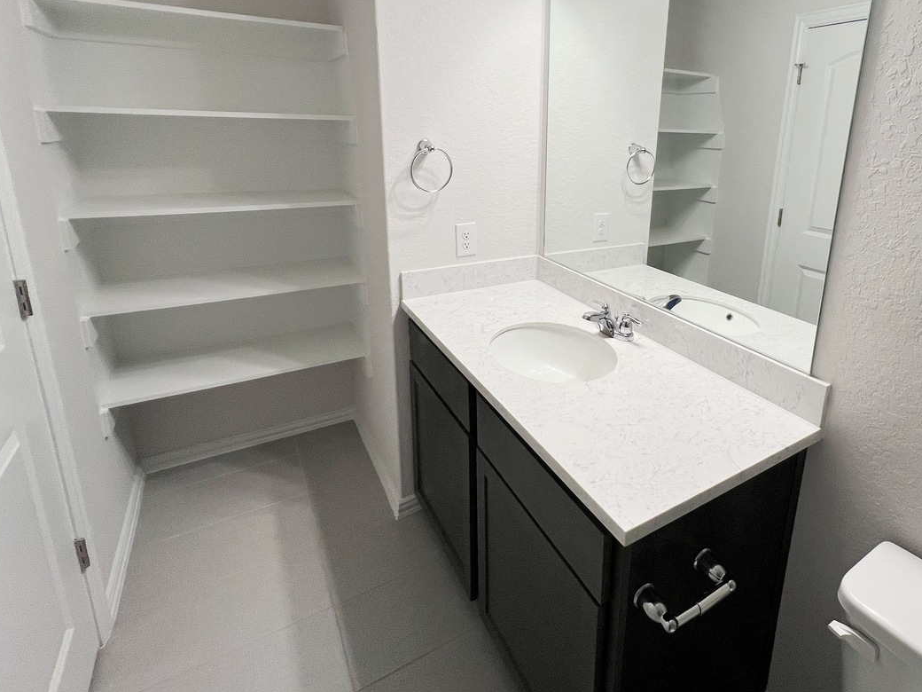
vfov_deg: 70.4
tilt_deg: -15.2
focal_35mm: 18
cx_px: 569
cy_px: 257
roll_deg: -2.3
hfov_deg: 86.2
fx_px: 479
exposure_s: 1/120
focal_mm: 1.57
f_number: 1.8
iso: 100
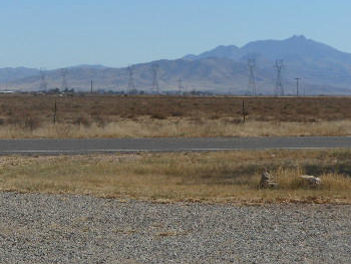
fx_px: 1613
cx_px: 40
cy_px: 85
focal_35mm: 159
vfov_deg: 9.3
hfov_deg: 12.3
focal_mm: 15.6
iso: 80
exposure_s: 1/800
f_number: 5.3
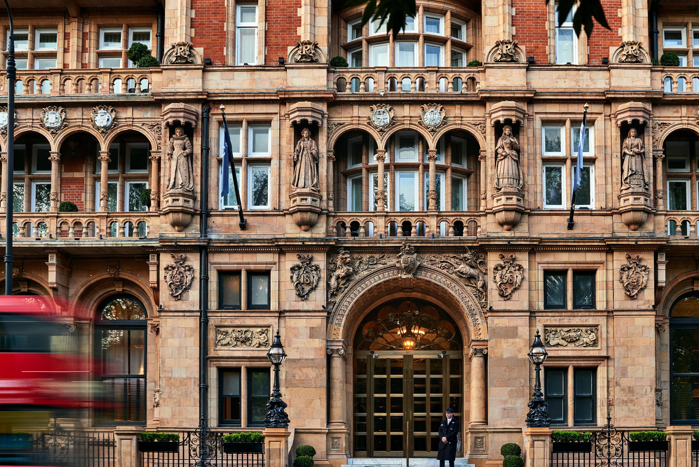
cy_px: 260
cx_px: 408
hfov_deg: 46.2
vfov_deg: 31.9
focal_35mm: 42
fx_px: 816
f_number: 11
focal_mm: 35
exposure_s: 1/5
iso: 100
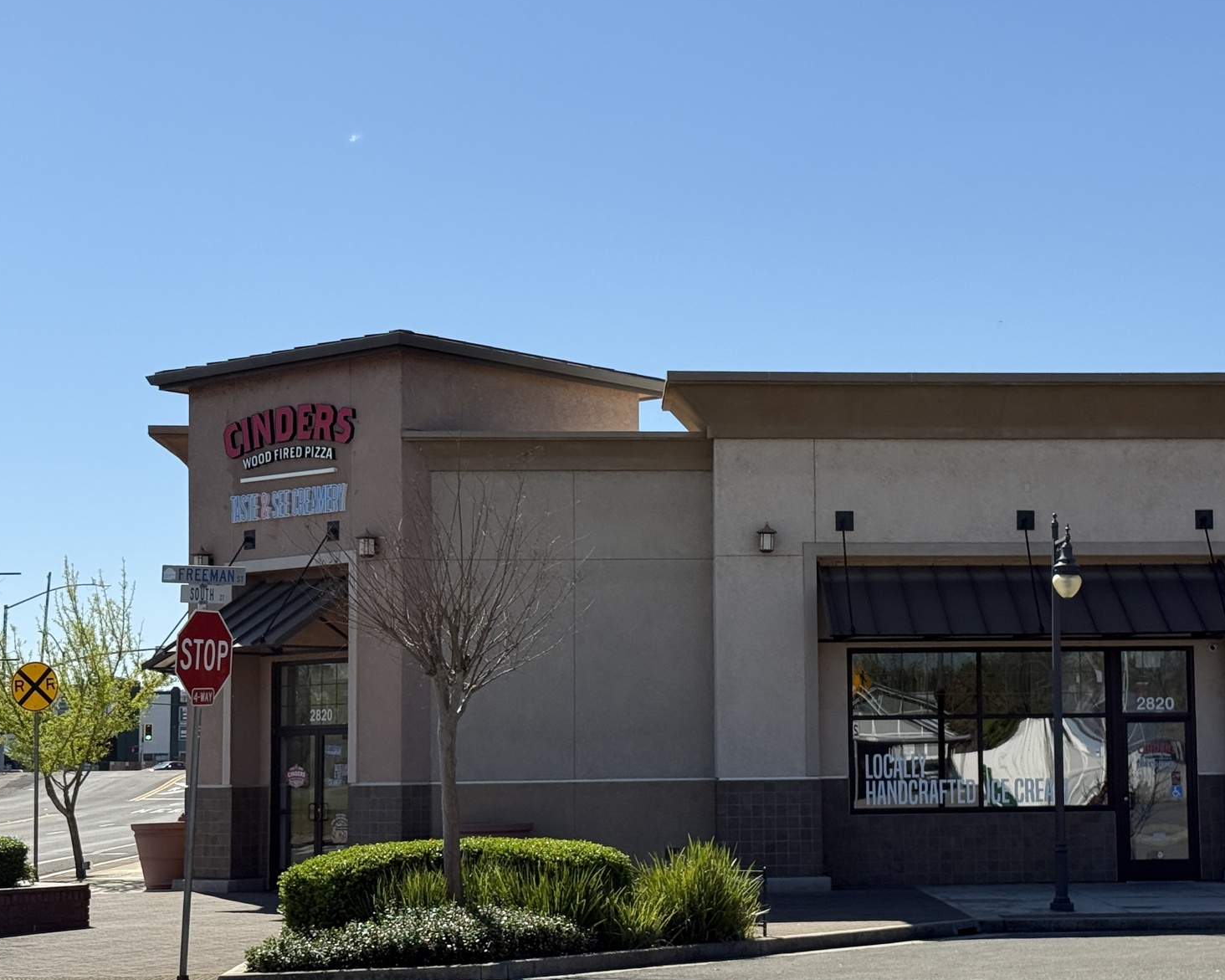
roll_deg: +0.6
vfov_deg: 23.8
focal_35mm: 64
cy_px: 562
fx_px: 2320
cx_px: 811
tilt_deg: +5.2
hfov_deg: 29.4
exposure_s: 1/6536
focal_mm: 6.76
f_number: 1.78
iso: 64
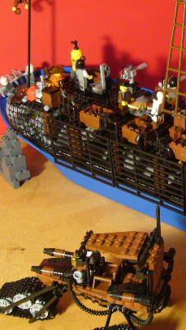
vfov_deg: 34.9
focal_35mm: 60
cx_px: 216
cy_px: 152
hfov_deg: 19.1
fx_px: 526
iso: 200
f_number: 2.8
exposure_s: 1/10
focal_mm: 5.8
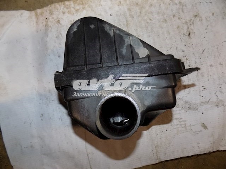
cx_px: 113
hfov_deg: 73.9
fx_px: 150
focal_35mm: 23
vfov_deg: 58.9
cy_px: 84
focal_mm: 4
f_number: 3.1
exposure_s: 1/30
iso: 200
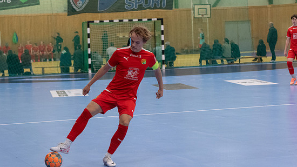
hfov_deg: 18.5
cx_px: 143
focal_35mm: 116
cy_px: 94
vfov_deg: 10.4
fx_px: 913
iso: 3200
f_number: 3.2
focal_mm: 70
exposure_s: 1/640
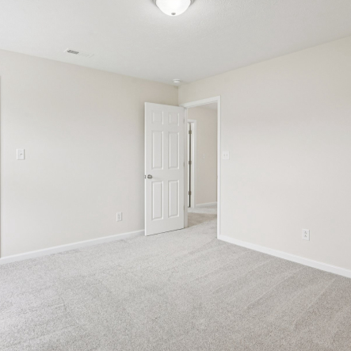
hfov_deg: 67.2
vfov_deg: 67.1
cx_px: 168
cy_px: 157
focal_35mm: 23
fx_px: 264
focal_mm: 16
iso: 200
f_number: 8
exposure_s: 1/15
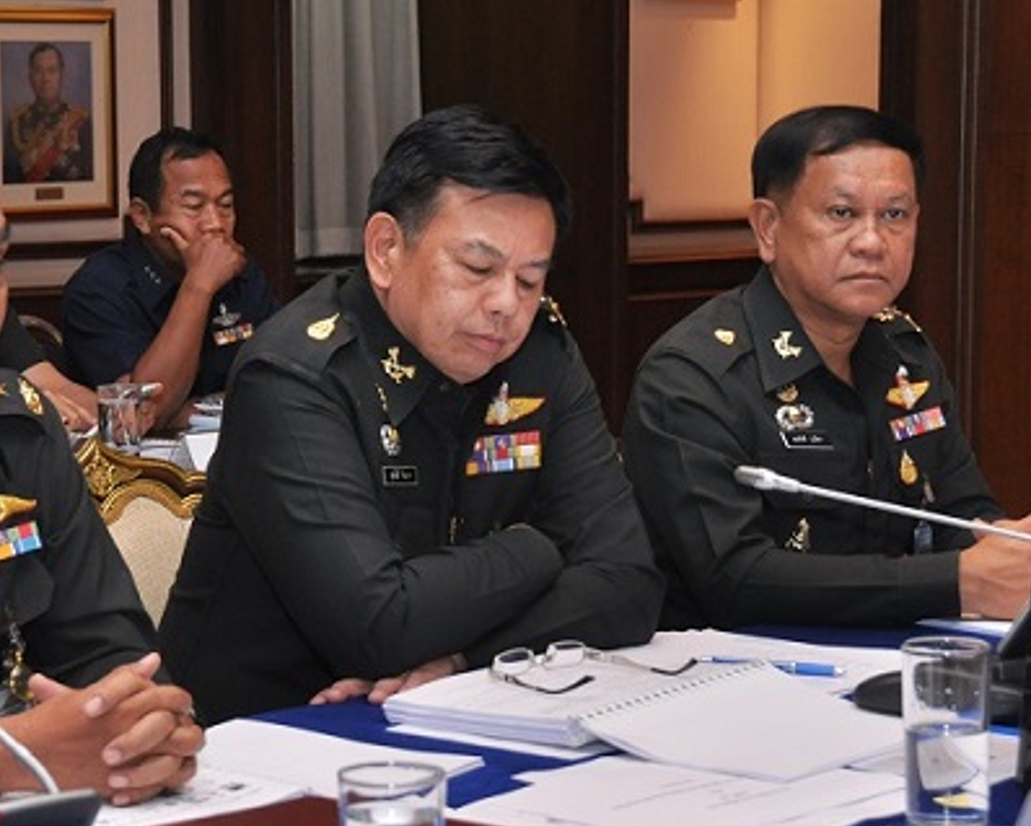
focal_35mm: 97
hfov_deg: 19.7
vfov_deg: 15.9
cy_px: 425
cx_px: 426
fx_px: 2962
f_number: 6.3
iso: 800
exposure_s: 1/80
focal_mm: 40
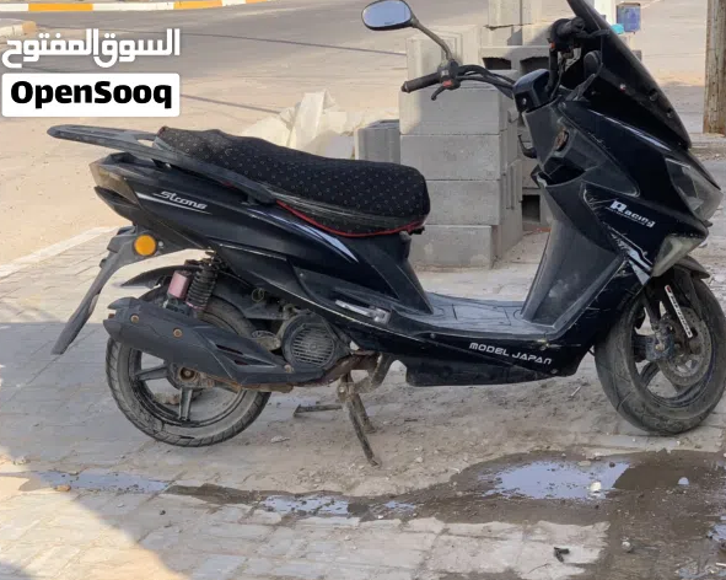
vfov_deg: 27.6
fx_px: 1181
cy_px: 294
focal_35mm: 55
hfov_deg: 34.2
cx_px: 365
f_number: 2.4
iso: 16
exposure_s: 1/607
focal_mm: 6
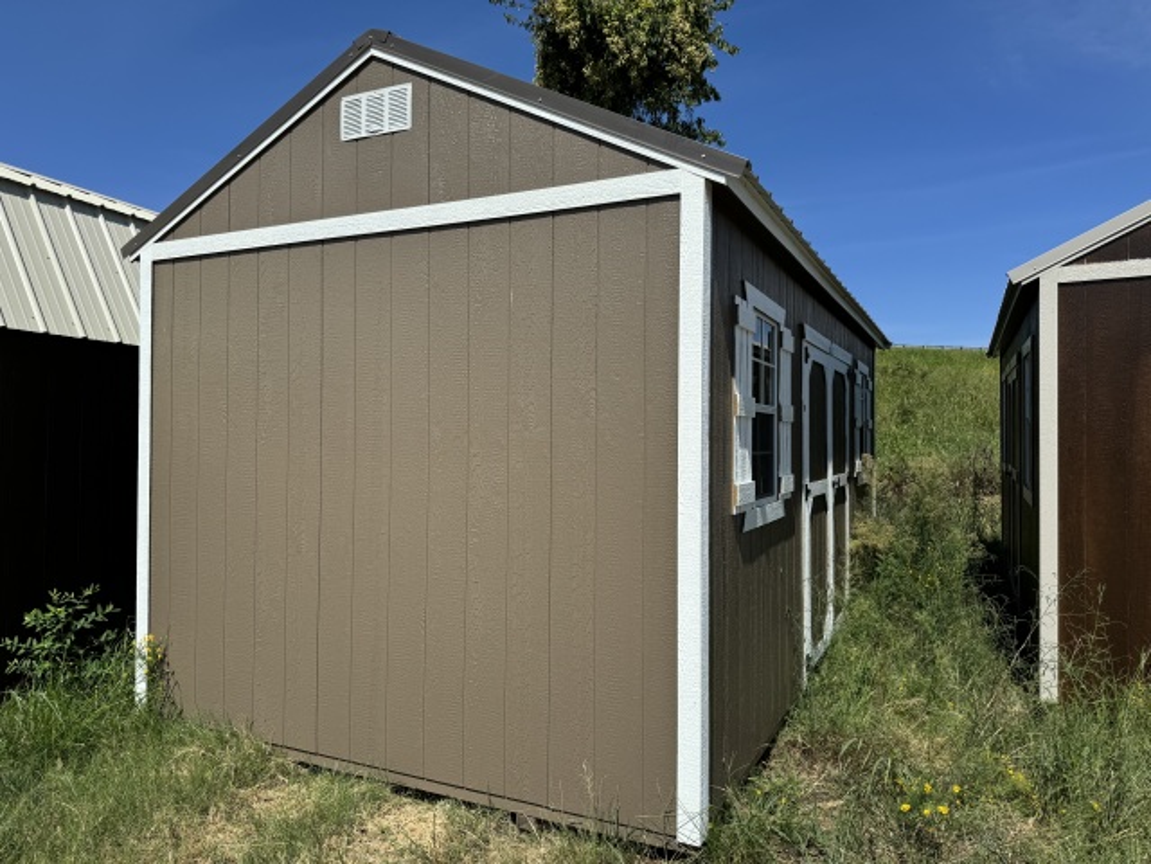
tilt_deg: +0.5
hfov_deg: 71.6
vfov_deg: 56.8
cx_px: 576
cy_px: 432
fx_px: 798
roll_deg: -0.5
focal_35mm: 24
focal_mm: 6.76
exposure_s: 1/5348
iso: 80
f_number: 1.78
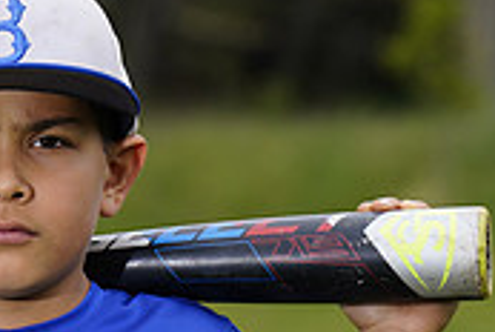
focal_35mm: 529
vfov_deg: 2.6
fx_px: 7286
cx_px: -52
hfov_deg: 3.9
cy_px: 434
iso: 100
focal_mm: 158
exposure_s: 1/250
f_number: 6.3
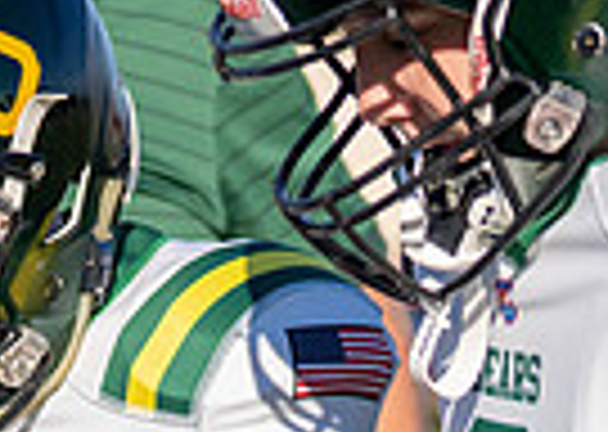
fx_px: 6724
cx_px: -109
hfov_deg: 5.2
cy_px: 765
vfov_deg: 3.7
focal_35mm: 390
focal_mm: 70
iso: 400
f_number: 2.8
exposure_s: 1/8000
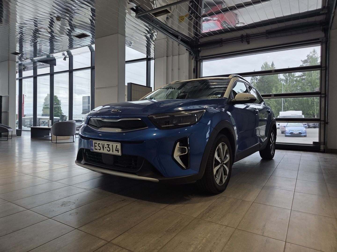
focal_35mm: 23
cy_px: 126
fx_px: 224
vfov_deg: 58.9
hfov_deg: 73.9
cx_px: 168
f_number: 1.8
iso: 80
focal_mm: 5.4
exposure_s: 1/960
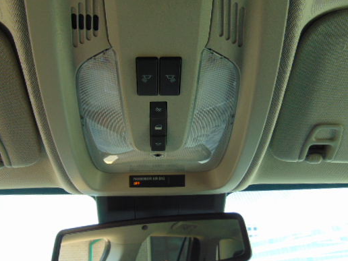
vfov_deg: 45.4
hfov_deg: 58.3
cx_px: 165
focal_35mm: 31
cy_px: 129
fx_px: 312
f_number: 3
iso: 80
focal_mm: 4.5
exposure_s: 1/125
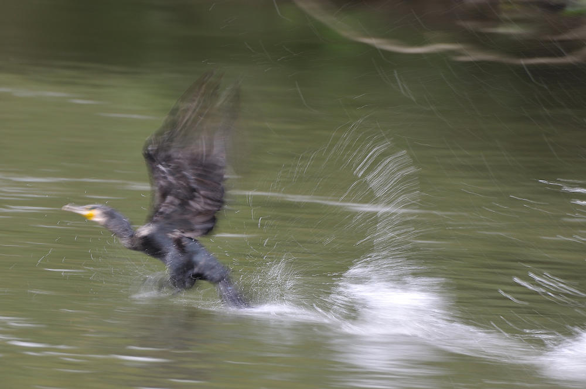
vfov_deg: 4.6
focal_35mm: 300
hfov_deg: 6.9
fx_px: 4879
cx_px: 293
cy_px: 194
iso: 220
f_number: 8
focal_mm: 300
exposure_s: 1/30
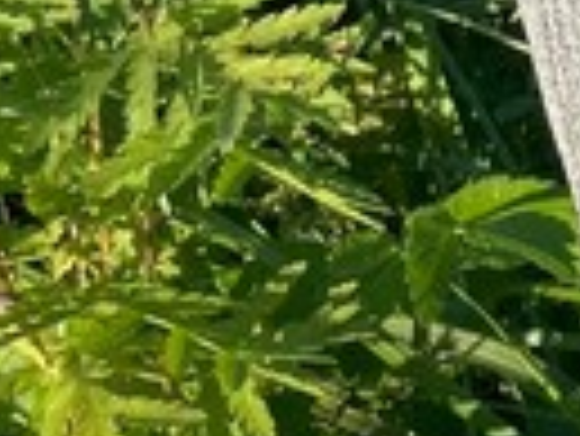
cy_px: -49
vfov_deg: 9.1
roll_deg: -0.6
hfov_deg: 9.7
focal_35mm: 161
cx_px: 1682
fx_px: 2700
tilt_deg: -35.5
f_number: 1.6
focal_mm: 4.2
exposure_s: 1/1147
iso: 32
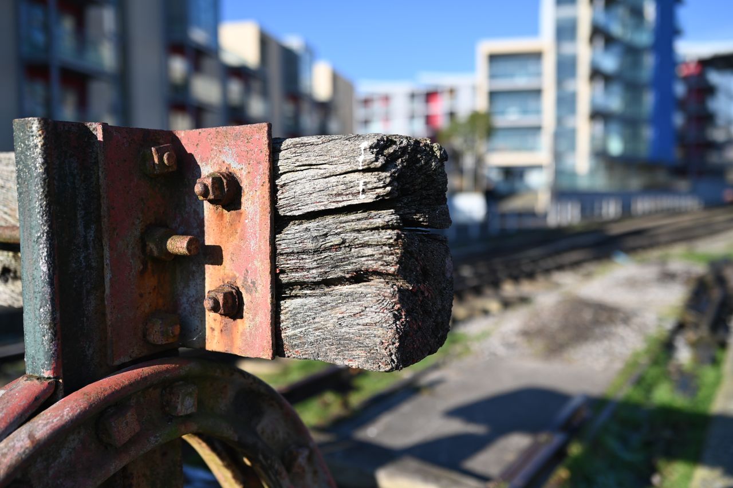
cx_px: 366
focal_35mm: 35
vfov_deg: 37.8
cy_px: 244
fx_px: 712
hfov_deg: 54.5
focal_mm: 35
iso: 100
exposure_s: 1/4000
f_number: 1.8
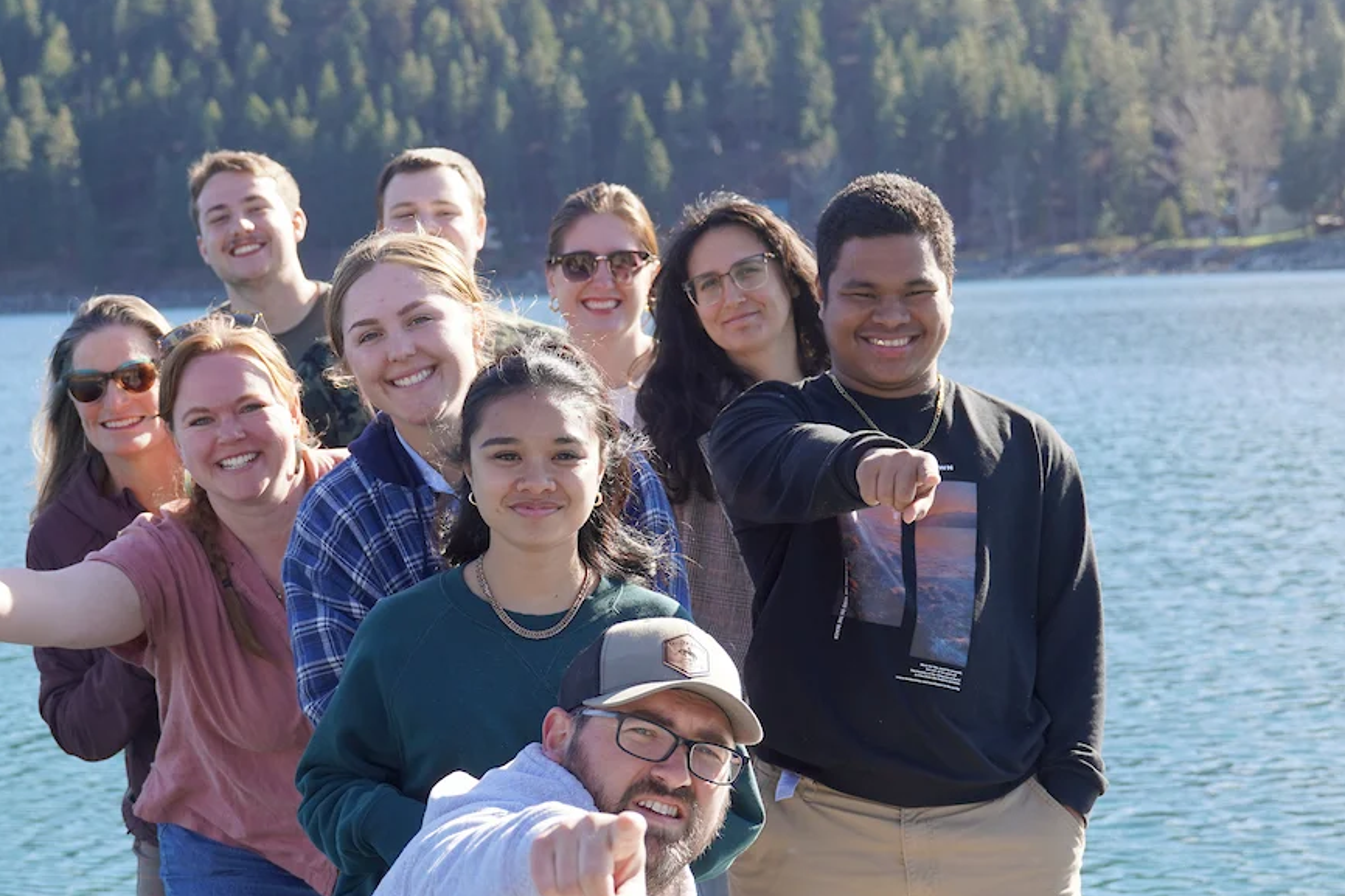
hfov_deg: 25.6
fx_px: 2951
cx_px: 483
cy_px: 593
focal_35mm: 79
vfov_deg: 17.2
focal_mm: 38
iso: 100
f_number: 4
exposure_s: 1/250
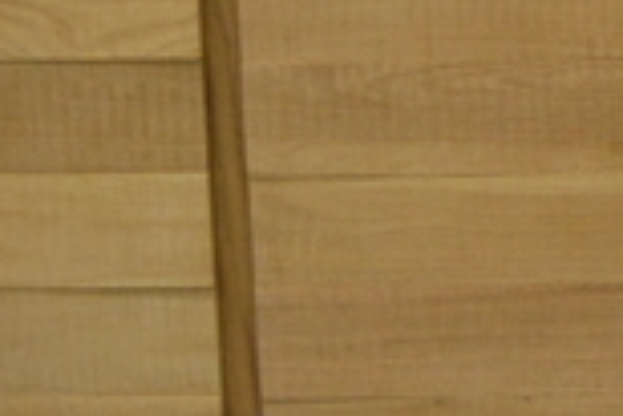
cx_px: 894
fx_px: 3499
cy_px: 129
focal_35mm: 202
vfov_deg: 6.8
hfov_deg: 9.9
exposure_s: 1/30
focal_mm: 26
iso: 800
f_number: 4
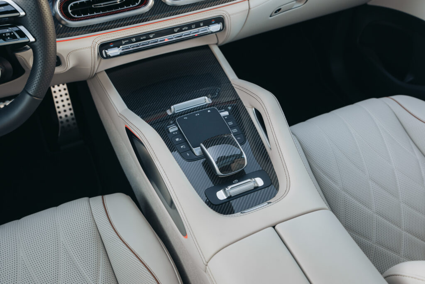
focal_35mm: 35
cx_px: 212
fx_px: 413
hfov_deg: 54.4
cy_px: 142
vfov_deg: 37.9
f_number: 5
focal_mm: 35
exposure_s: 1/40
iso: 100
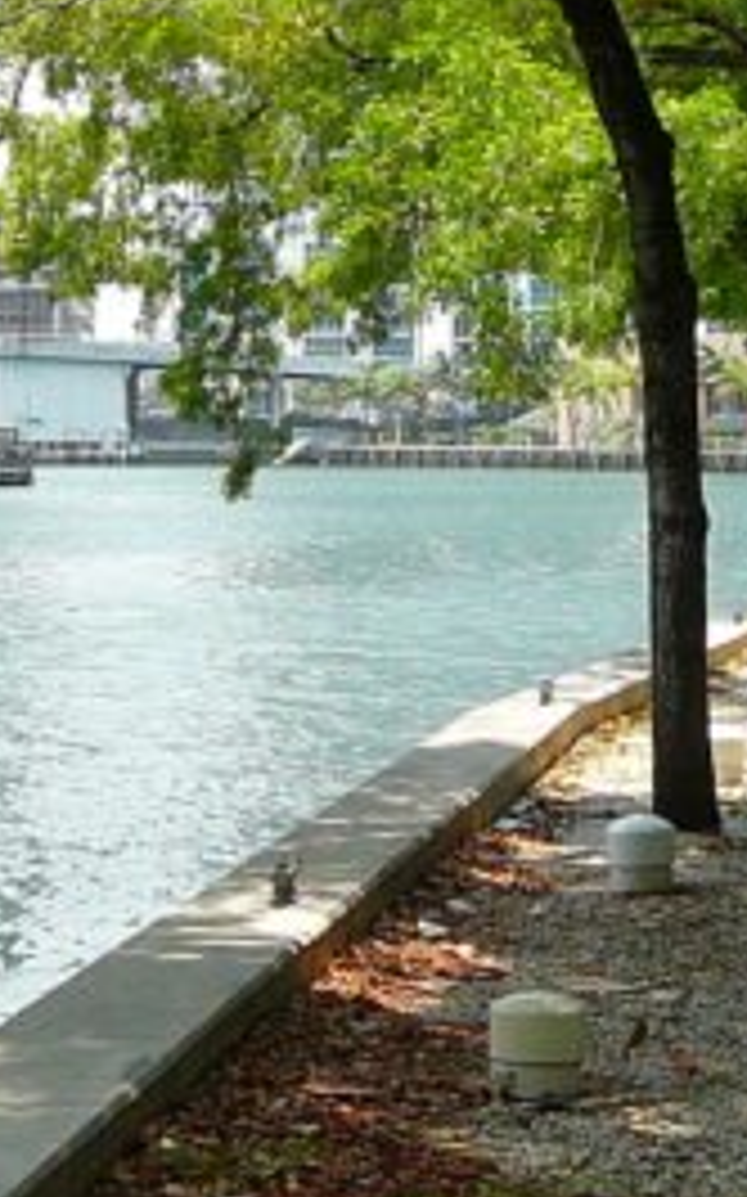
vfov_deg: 19.5
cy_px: 531
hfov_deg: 12.2
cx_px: 634
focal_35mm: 107
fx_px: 3489
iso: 80
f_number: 2.8
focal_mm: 5.2
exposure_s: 1/640
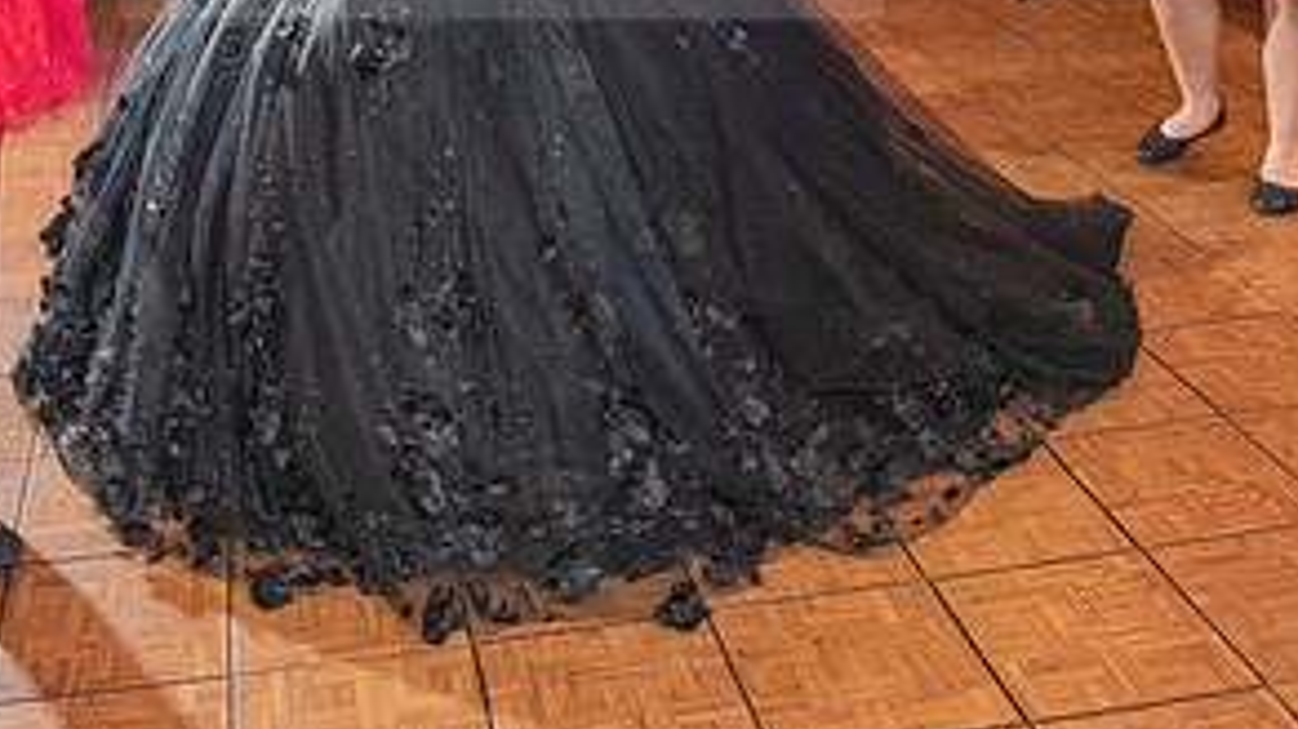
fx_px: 1720
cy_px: -87
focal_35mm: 50
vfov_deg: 22.5
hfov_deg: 41.1
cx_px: 507
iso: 1250
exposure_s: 1/160
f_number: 2.8
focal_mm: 24
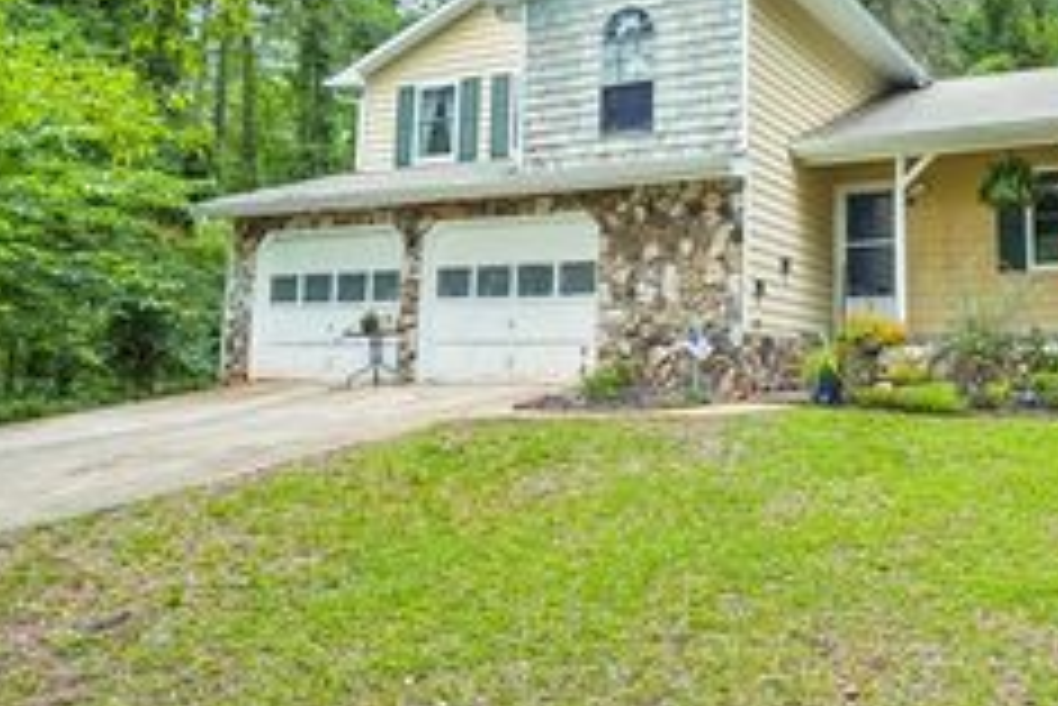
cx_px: 734
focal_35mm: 34
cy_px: 182
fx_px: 1000
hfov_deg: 54.2
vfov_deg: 38.0
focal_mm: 16
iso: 400
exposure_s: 1/200
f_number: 8
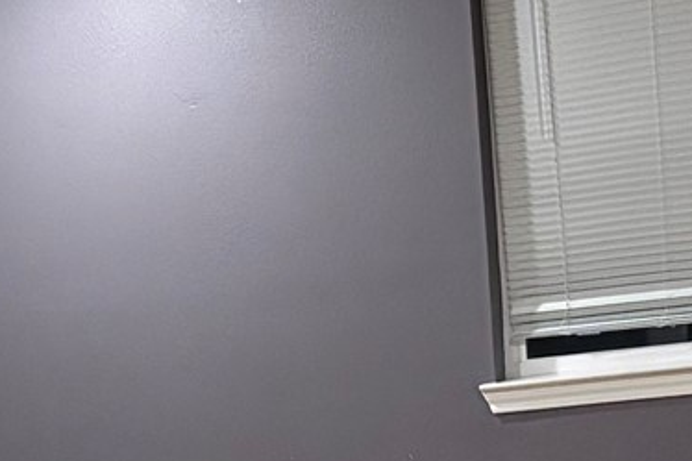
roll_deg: +7.6
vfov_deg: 8.8
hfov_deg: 13.5
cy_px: 903
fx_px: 2843
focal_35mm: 148
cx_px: -124
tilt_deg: -11.2
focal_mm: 5.96
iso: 500
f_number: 1.6
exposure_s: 1/60
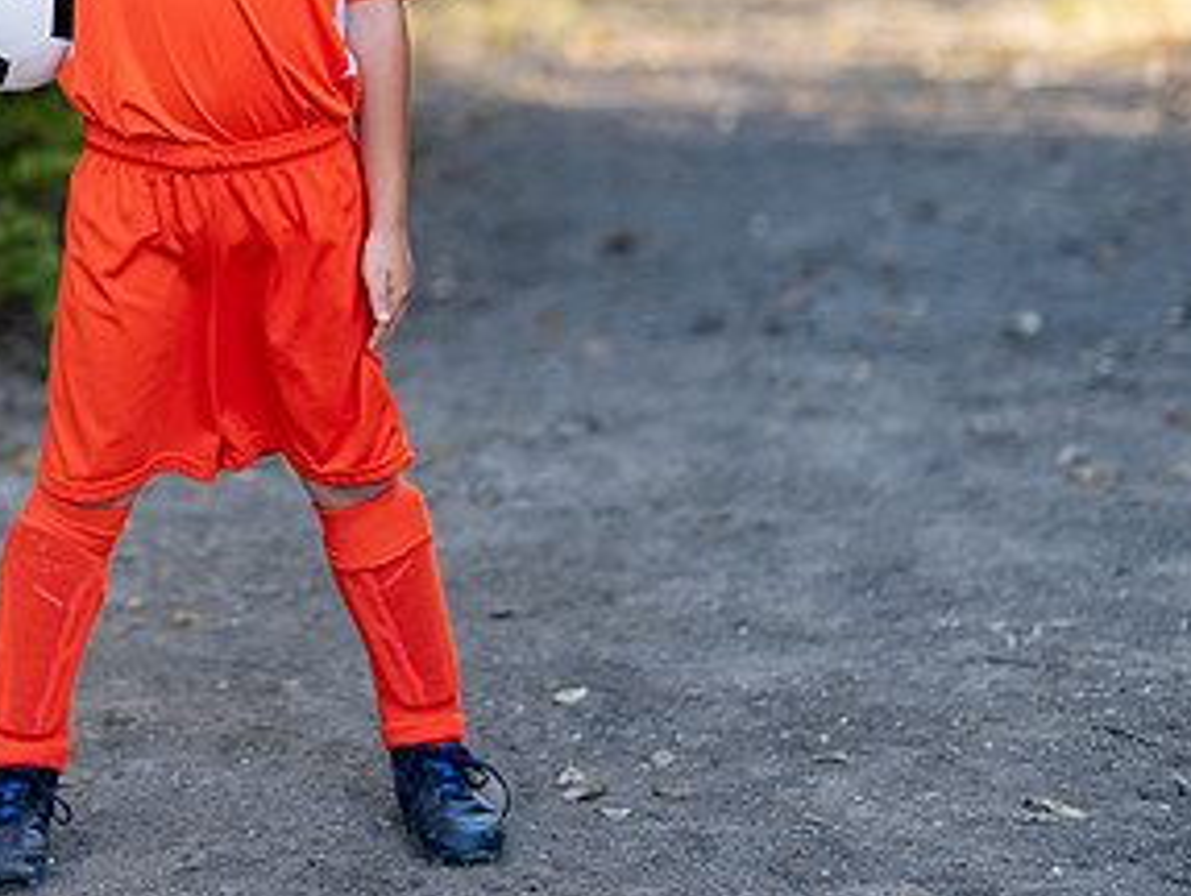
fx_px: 4134
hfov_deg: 16.2
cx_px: 178
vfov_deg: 12.2
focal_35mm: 120
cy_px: 24
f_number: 1.2
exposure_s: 1/640
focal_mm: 50
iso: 100
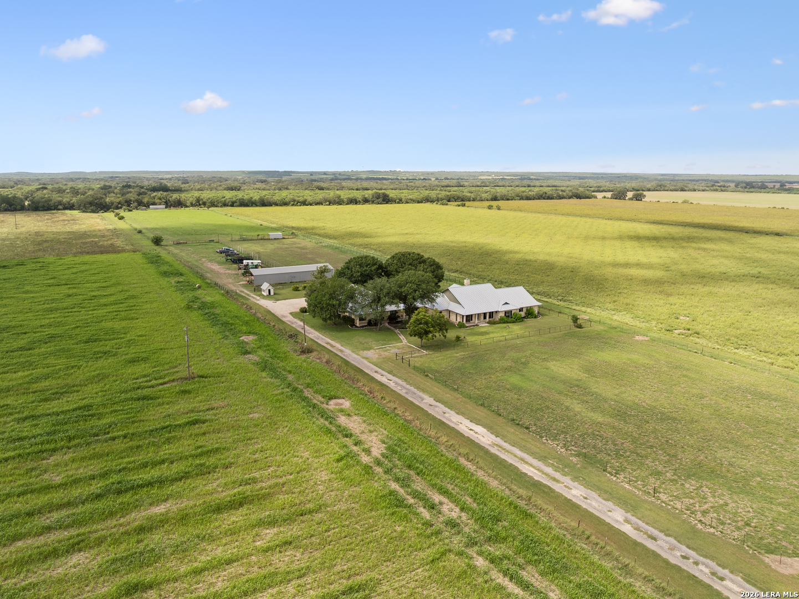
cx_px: 400
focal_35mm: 24
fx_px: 554
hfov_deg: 71.6
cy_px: 300
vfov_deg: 56.8
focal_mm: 12.3
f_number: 2.8
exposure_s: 1/100
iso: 100
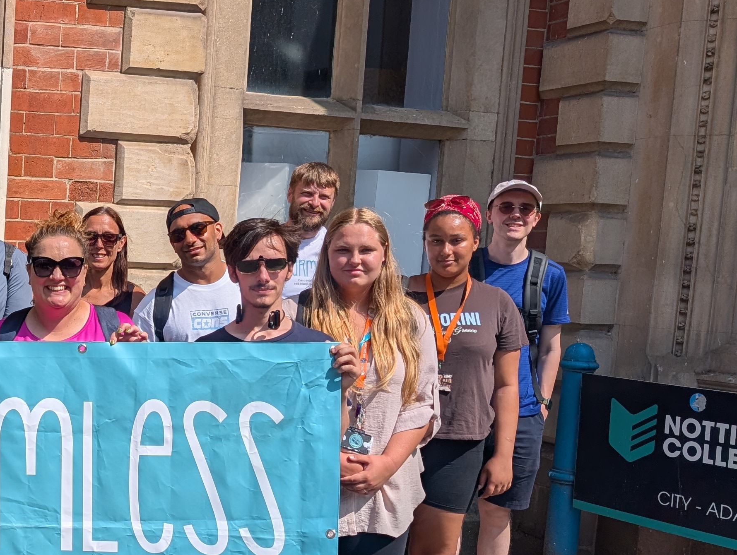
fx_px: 1173
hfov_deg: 31.6
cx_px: -41
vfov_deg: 26.5
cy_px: 373
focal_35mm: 55
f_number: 1.68
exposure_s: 1/1541
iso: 21
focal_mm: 6.9
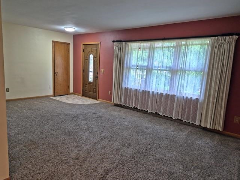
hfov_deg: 73.9
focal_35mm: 23
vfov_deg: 58.9
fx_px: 159
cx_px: 120
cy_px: 90
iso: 320
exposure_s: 1/120
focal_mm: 5.4
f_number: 1.8
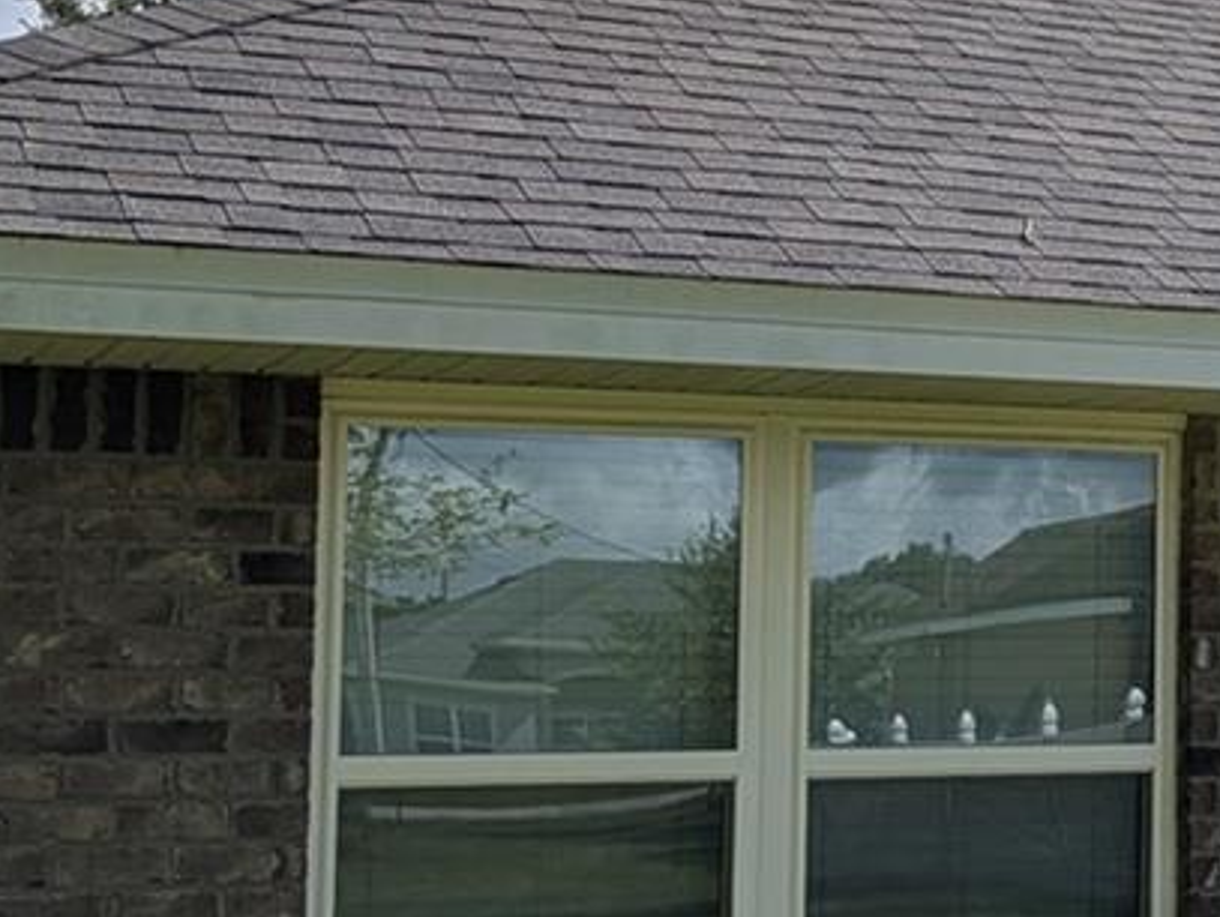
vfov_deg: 15.7
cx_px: 1826
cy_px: 369
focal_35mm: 94
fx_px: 3316
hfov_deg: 18.5
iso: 22
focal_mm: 6.9
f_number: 1.68
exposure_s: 1/1160
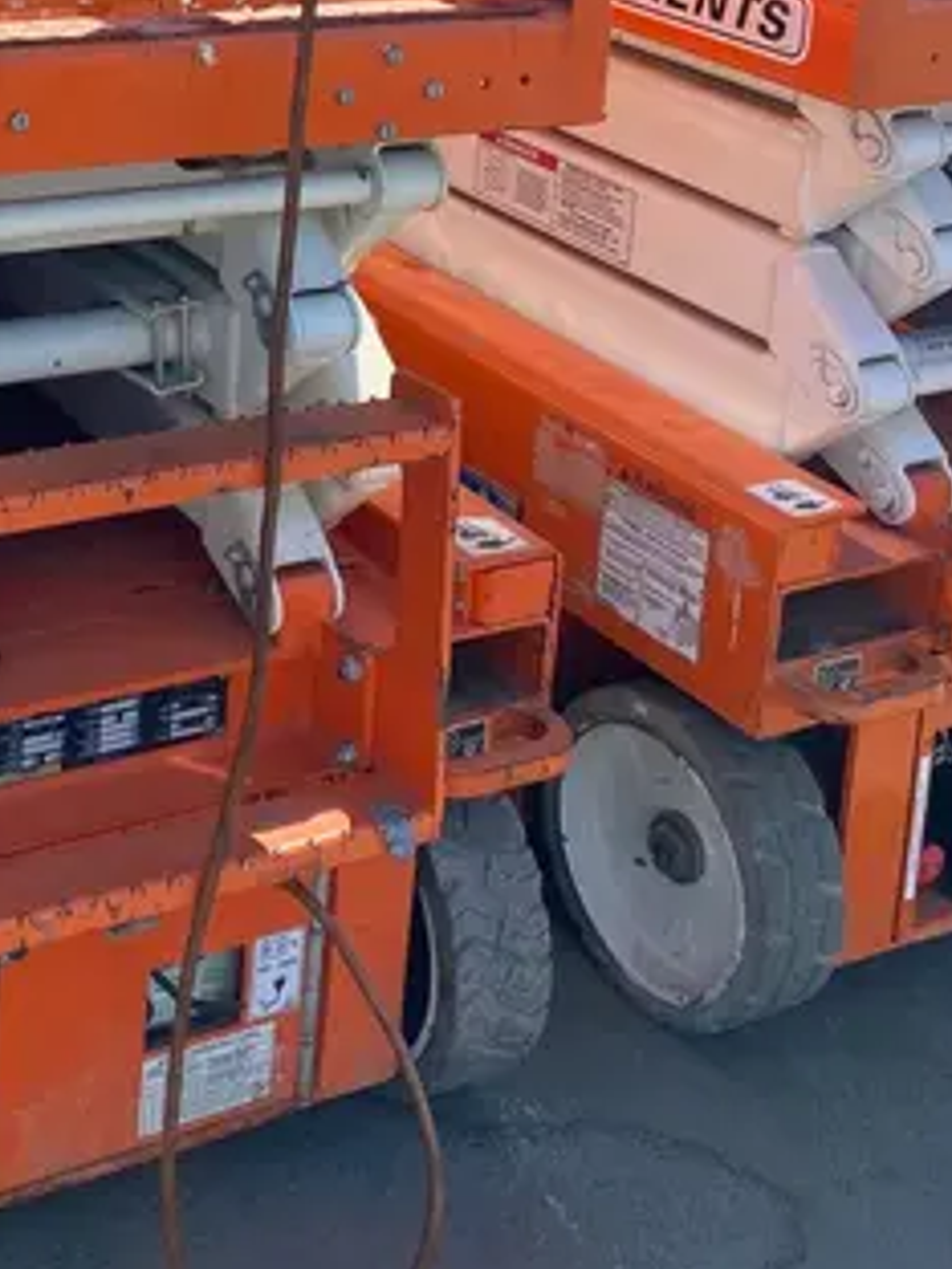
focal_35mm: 61
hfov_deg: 23.2
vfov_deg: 28.7
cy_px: -128
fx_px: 2237
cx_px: 41
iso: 32
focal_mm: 4.25
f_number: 1.8
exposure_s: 1/1193
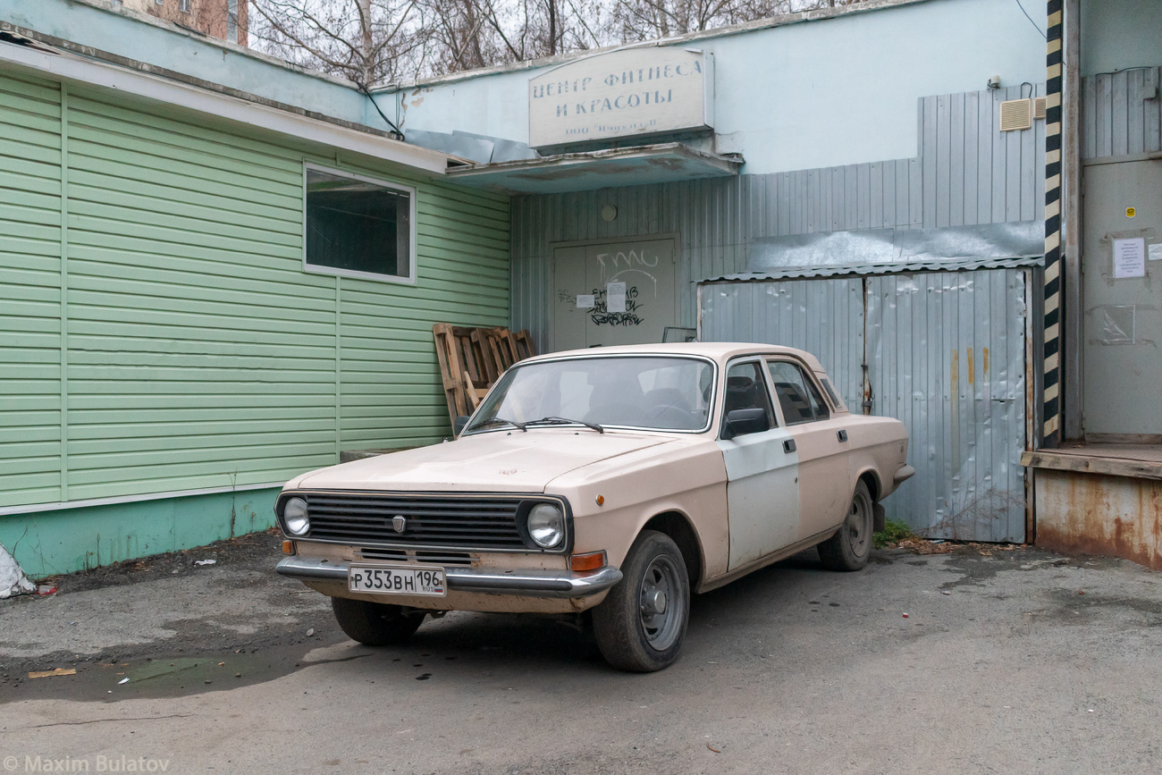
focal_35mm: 33
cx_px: 581
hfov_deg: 57.2
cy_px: 388
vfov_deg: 40.0
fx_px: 1065
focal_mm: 22
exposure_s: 1/125
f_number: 3.8
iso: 1000
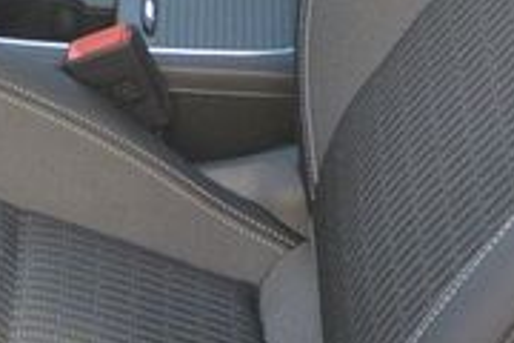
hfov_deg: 13.0
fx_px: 2199
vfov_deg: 8.9
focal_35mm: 154
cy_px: 10
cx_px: -83
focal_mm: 10
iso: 200
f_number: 3.5
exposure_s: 1/200
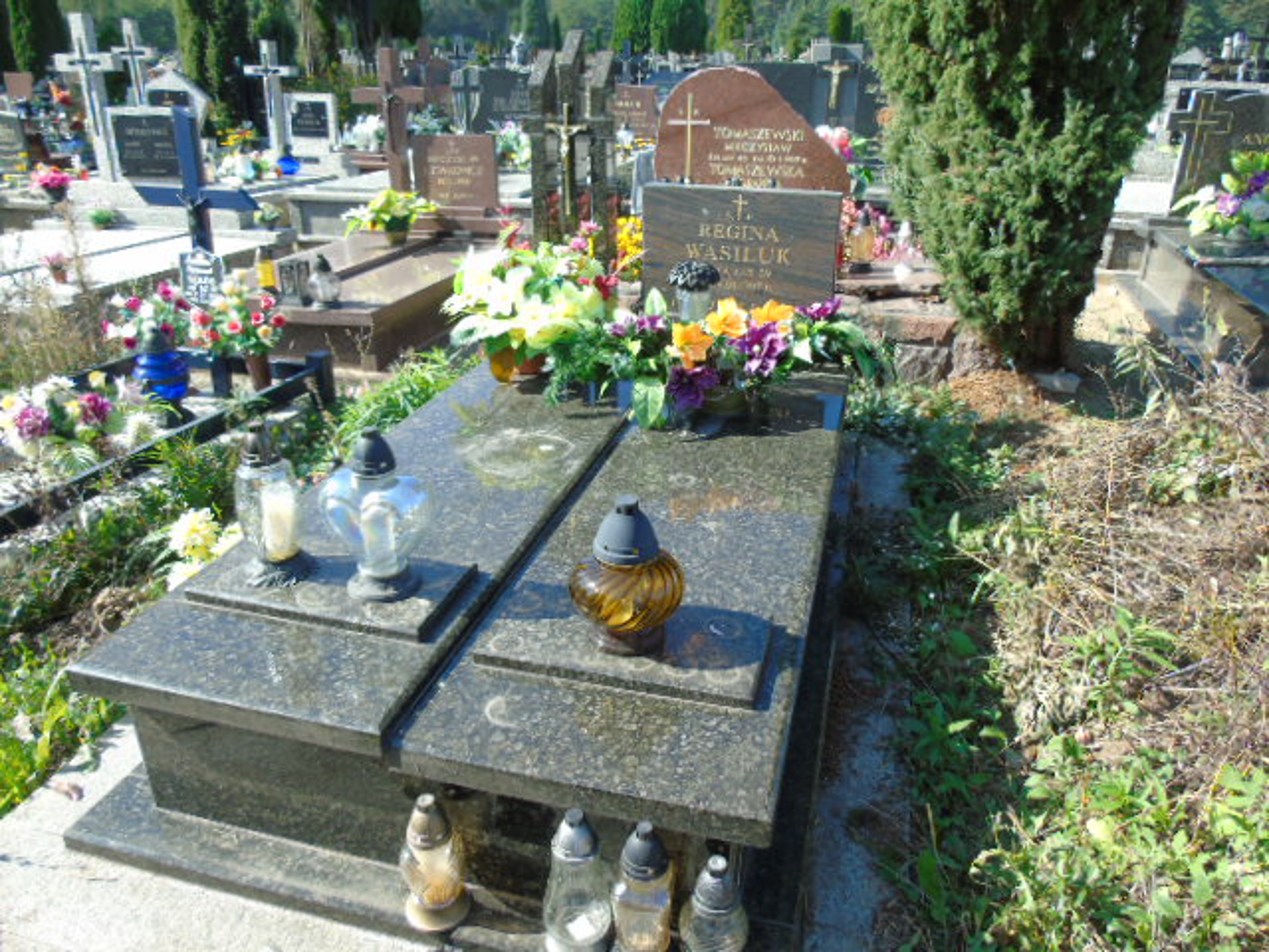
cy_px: 476
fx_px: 916
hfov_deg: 69.4
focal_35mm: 25
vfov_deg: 54.9
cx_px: 634
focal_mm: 4.4
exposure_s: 1/250
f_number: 3.4
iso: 80
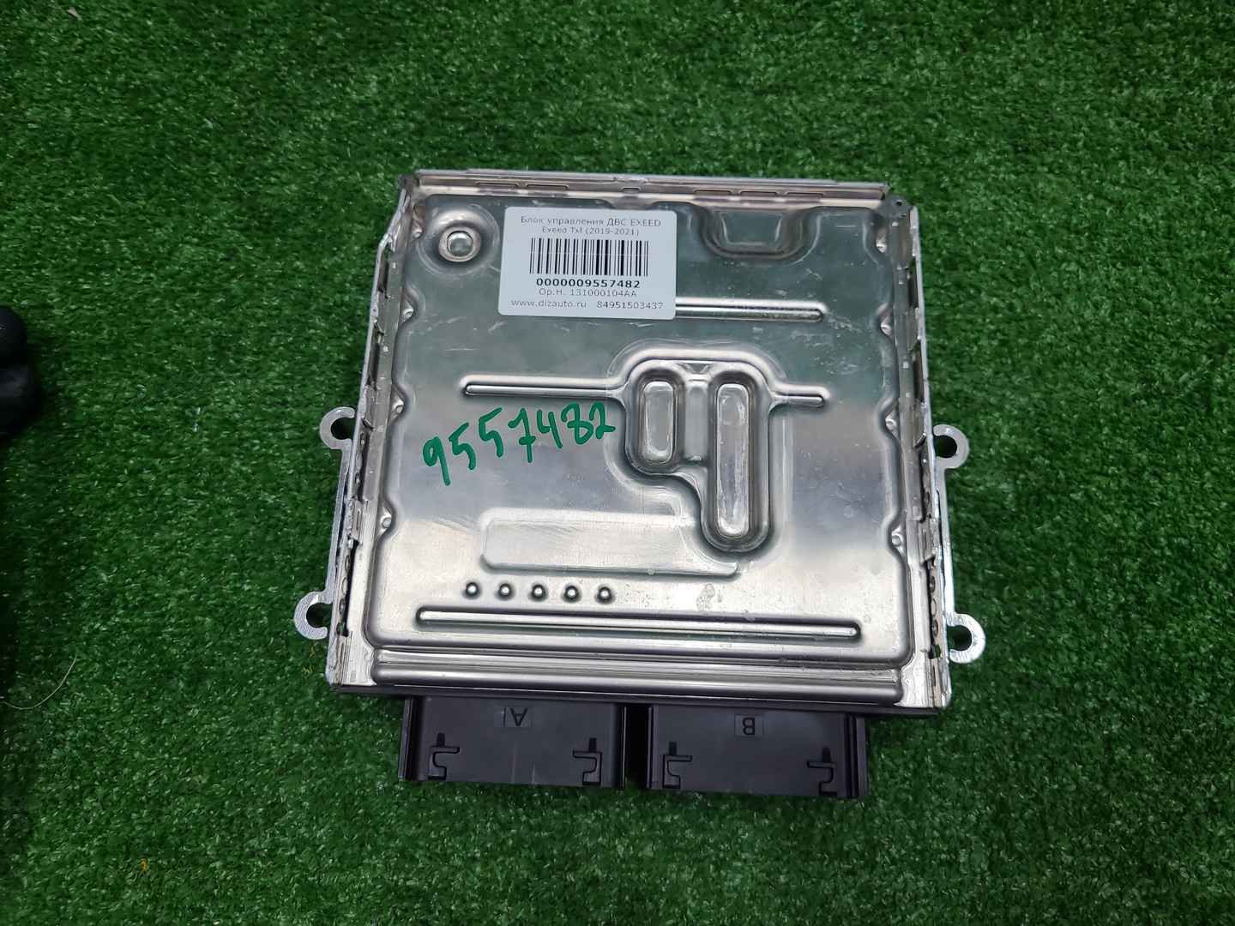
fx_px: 928
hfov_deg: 67.3
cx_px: 618
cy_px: 463
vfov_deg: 53.1
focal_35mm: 26
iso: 50
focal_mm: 5.4
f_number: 1.8
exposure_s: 1/100
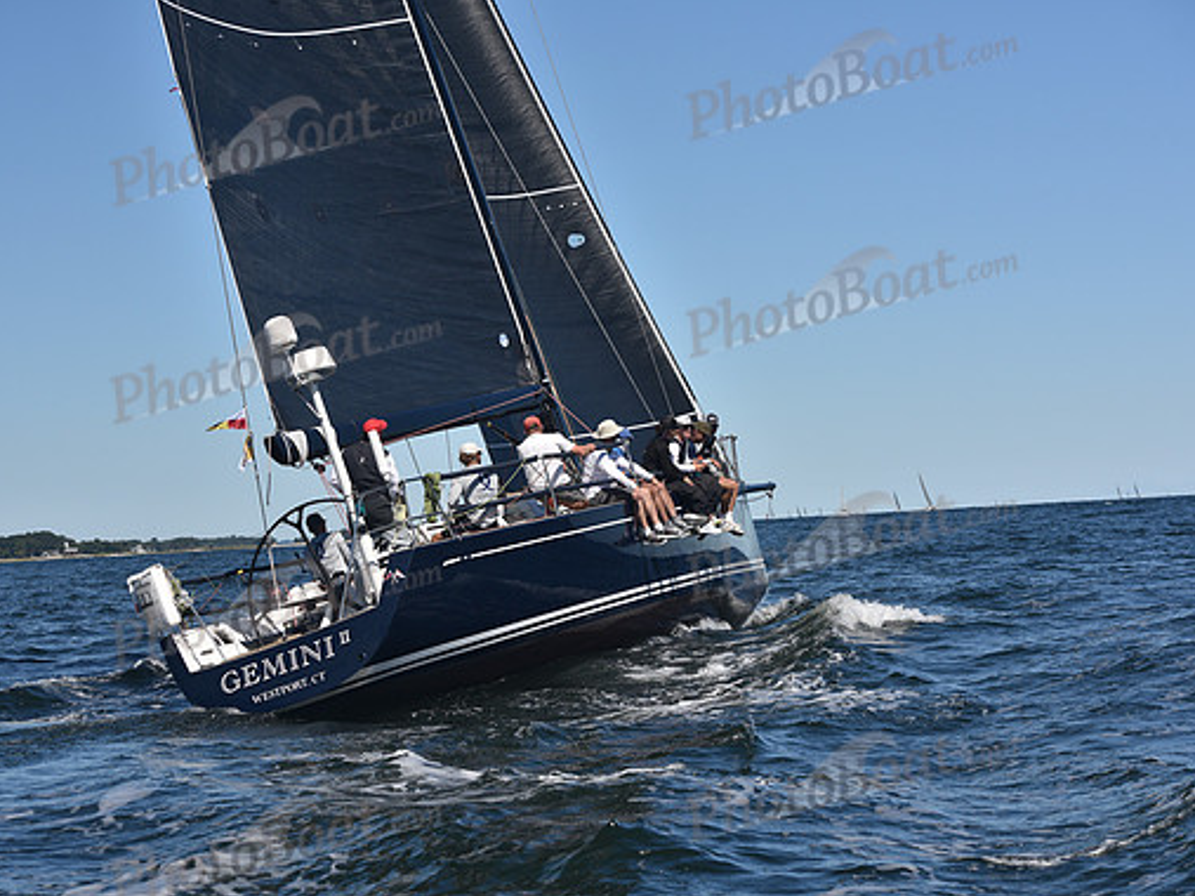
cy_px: 452
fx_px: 2658
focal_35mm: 77
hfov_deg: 25.3
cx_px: 566
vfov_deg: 19.1
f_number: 5.6
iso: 200
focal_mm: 70
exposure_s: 1/800
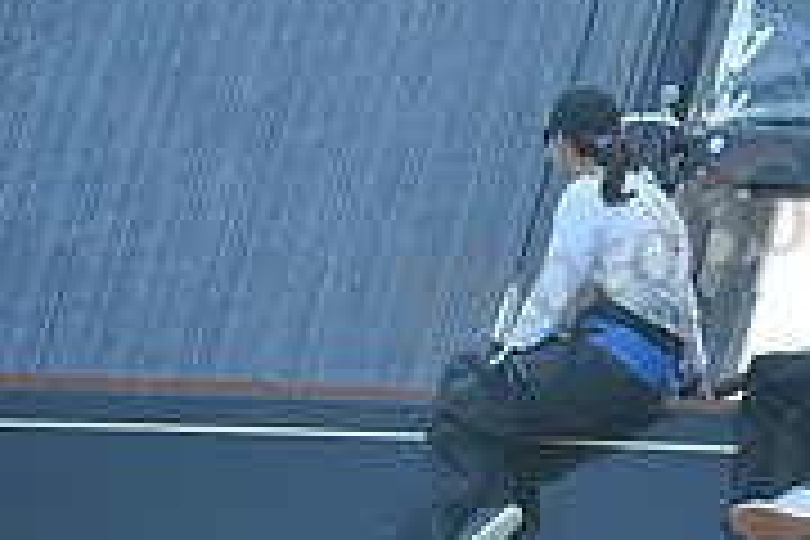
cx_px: 1269
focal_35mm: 225
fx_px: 5062
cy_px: 407
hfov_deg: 8.9
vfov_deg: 6.1
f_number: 3.5
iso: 320
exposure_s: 1/640
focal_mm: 70
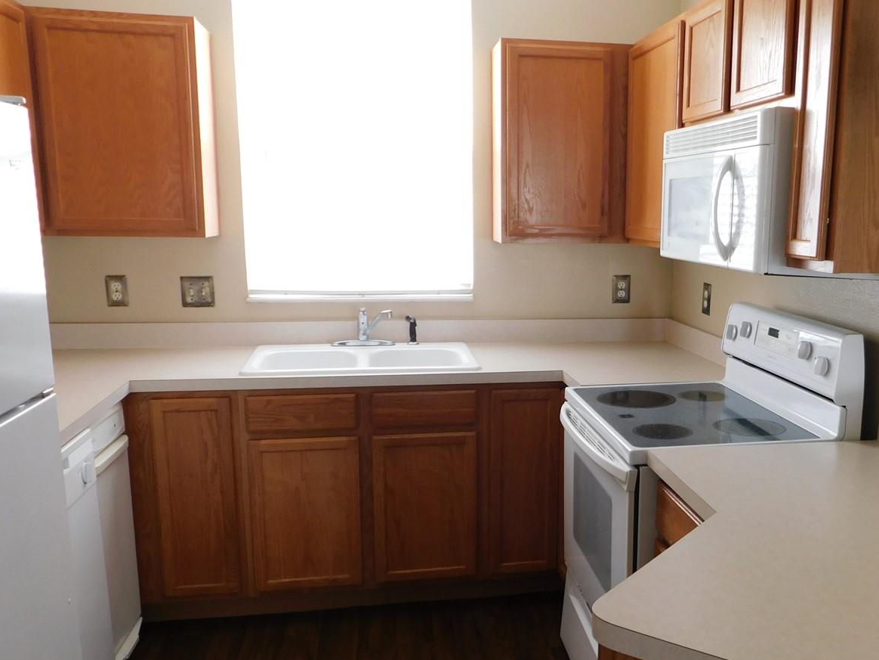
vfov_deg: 42.8
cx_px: 559
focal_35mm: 33
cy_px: 375
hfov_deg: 54.6
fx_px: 838
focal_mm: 4.1
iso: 140
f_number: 3
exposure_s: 1/30
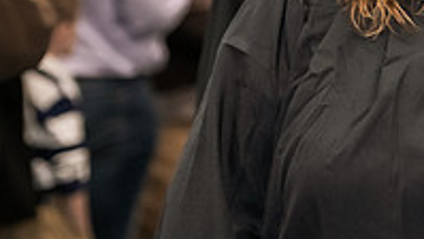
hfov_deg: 6.4
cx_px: 516
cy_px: -63
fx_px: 3778
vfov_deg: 3.6
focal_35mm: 336
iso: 2000
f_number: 3.2
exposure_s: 1/200
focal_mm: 110
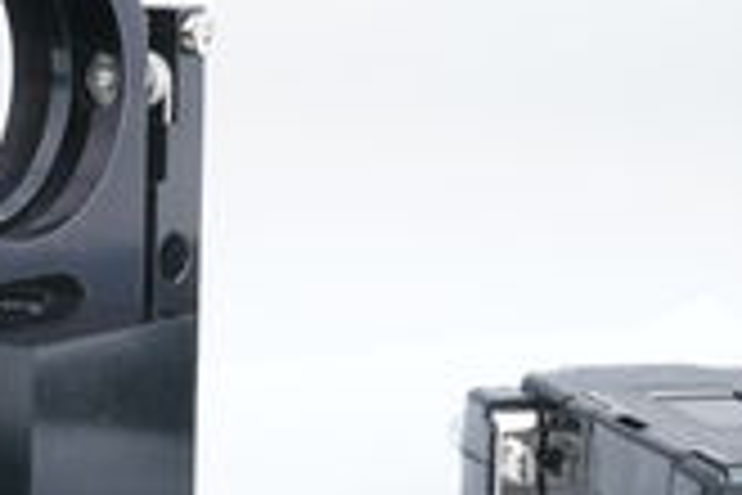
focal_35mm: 112
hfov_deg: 18.2
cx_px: 274
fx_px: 2308
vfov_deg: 12.2
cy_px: 349
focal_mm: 37
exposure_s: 1/5
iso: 100
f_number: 18
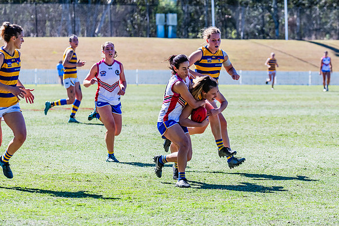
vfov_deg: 6.4
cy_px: 119
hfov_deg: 9.6
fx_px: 2023
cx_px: 186
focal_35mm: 215
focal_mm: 195
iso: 800
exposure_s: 1/1600
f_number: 6.3
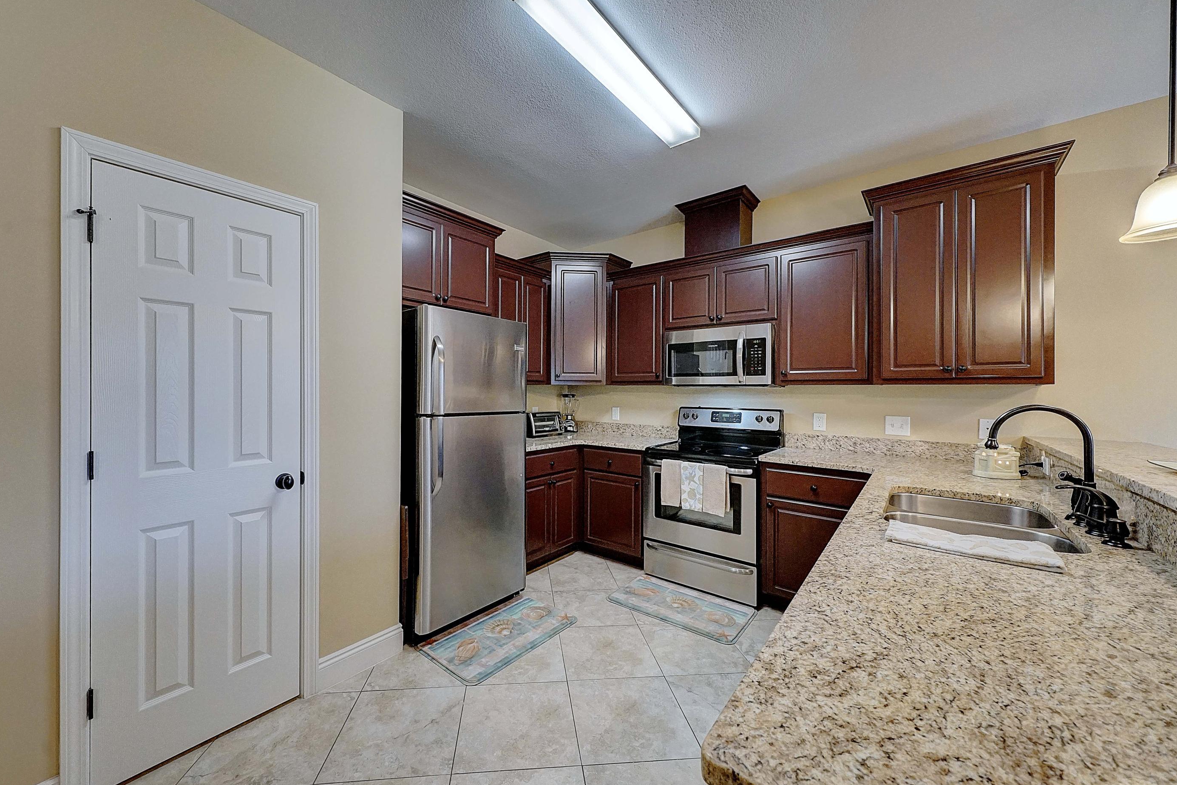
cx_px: 566
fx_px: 425
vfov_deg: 85.4
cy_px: 383
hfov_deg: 108.3
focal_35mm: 13
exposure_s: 1/60
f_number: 8
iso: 2000
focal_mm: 12
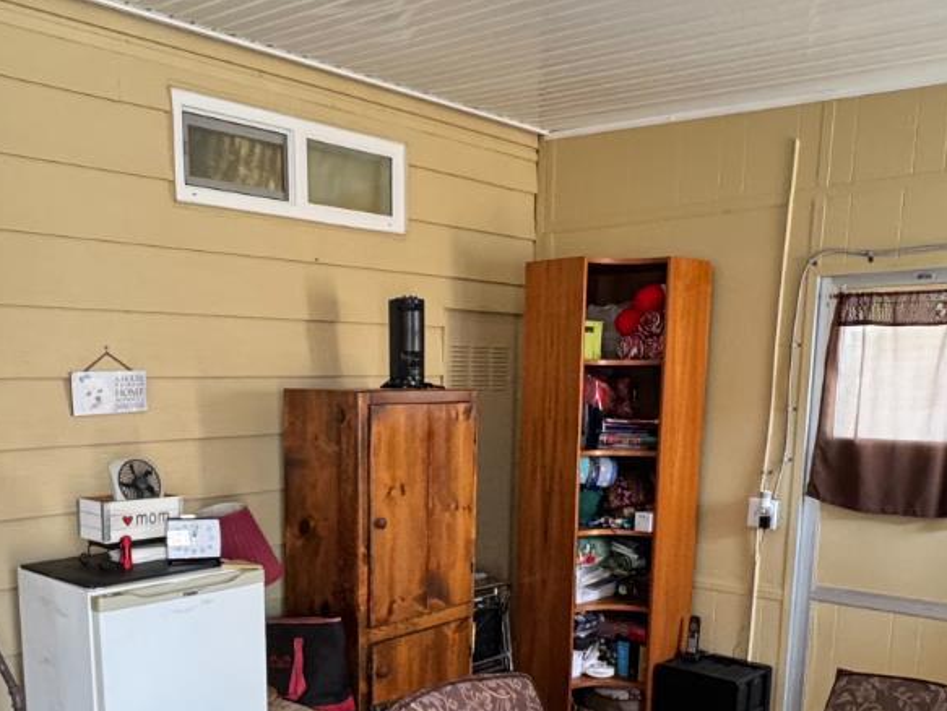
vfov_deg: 38.2
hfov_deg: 51.1
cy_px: 574
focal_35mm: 36
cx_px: 403
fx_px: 985
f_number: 2.2
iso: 320
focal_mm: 2.22
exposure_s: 1/61
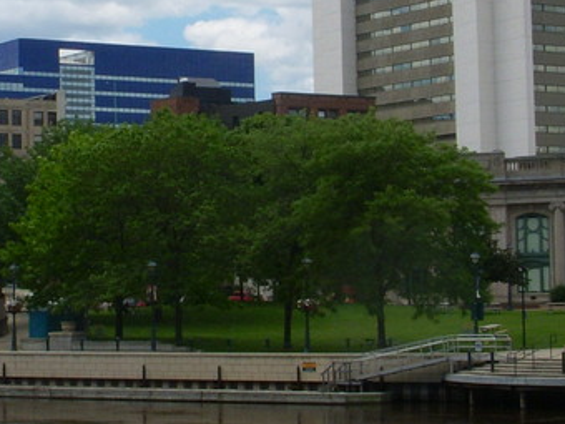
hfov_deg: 16.8
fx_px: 1893
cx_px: 106
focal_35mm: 116
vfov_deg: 12.7
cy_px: 101
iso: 100
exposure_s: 1/400
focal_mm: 6.3
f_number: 6.6
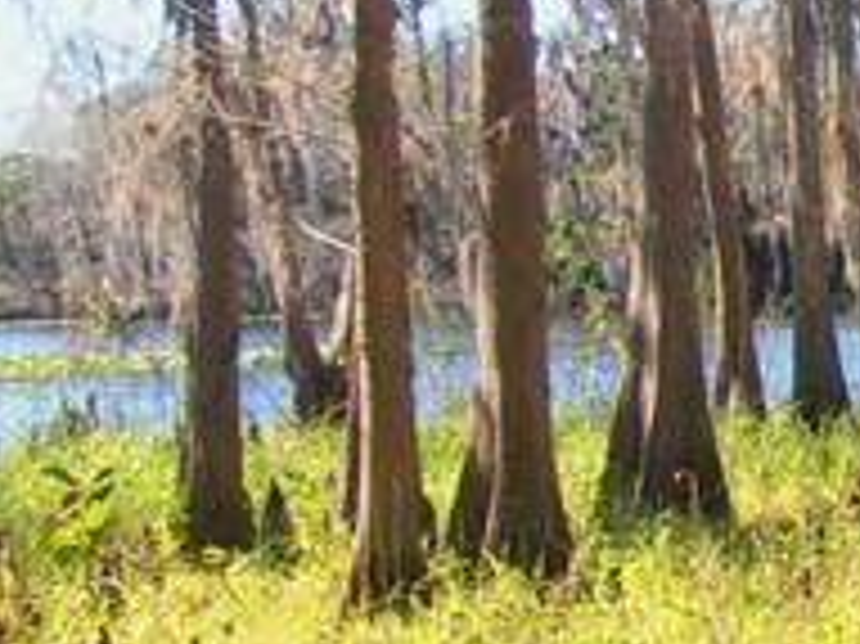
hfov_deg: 13.0
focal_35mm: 129
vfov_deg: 11.4
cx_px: 1797
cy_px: 617
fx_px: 3203
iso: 80
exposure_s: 1/80
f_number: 7.9
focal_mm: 4.2
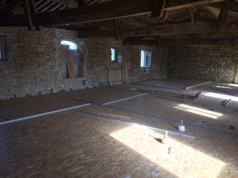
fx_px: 199
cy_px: 89
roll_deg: -1.7
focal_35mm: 29
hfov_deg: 61.7
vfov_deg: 48.2
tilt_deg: -7.8
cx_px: 119
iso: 40
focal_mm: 4.15
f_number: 2.2
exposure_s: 1/100
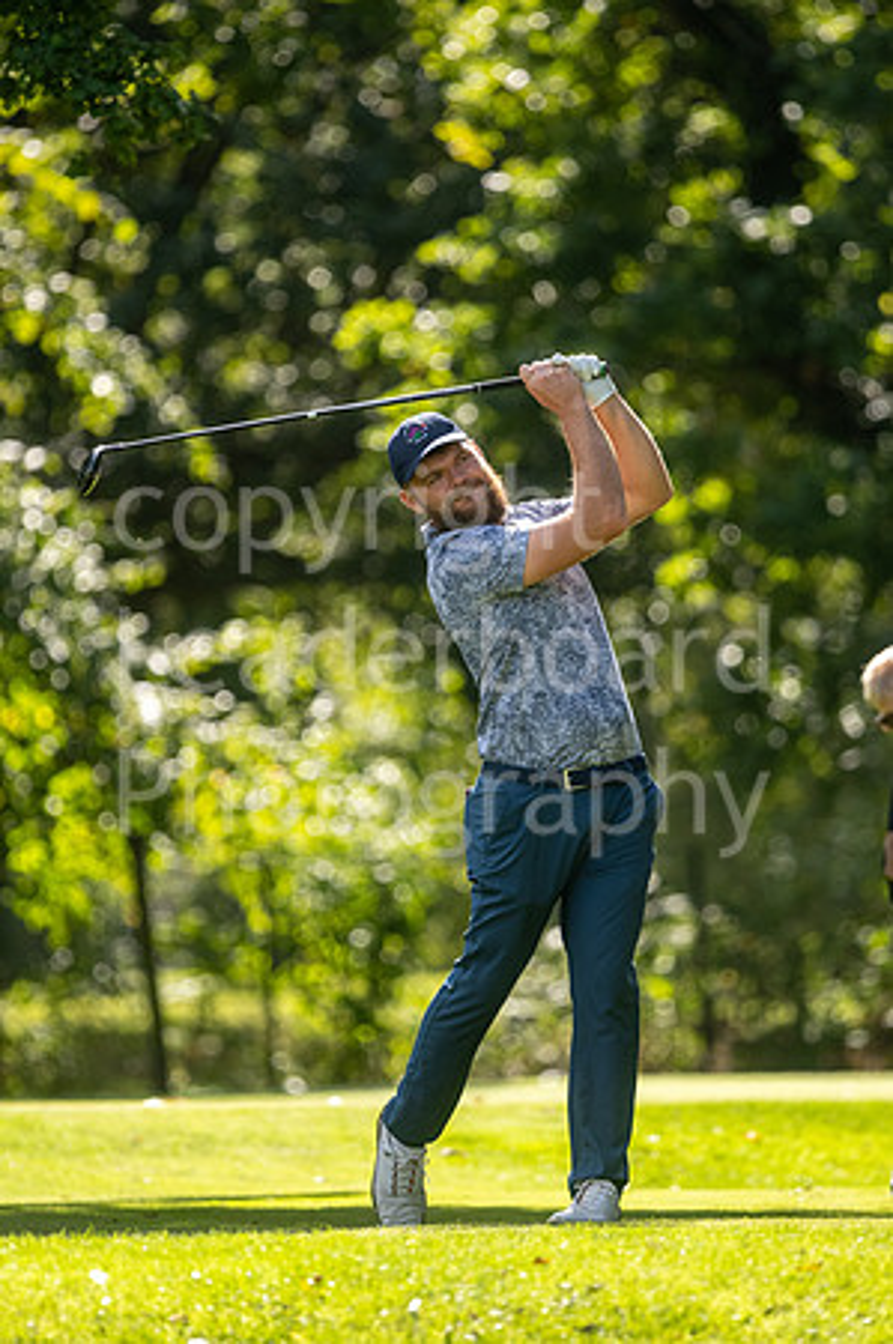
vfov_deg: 4.6
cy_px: 672
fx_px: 16781
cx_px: 446
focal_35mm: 450
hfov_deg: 3.0
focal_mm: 300
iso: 400
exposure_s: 1/1250
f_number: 4
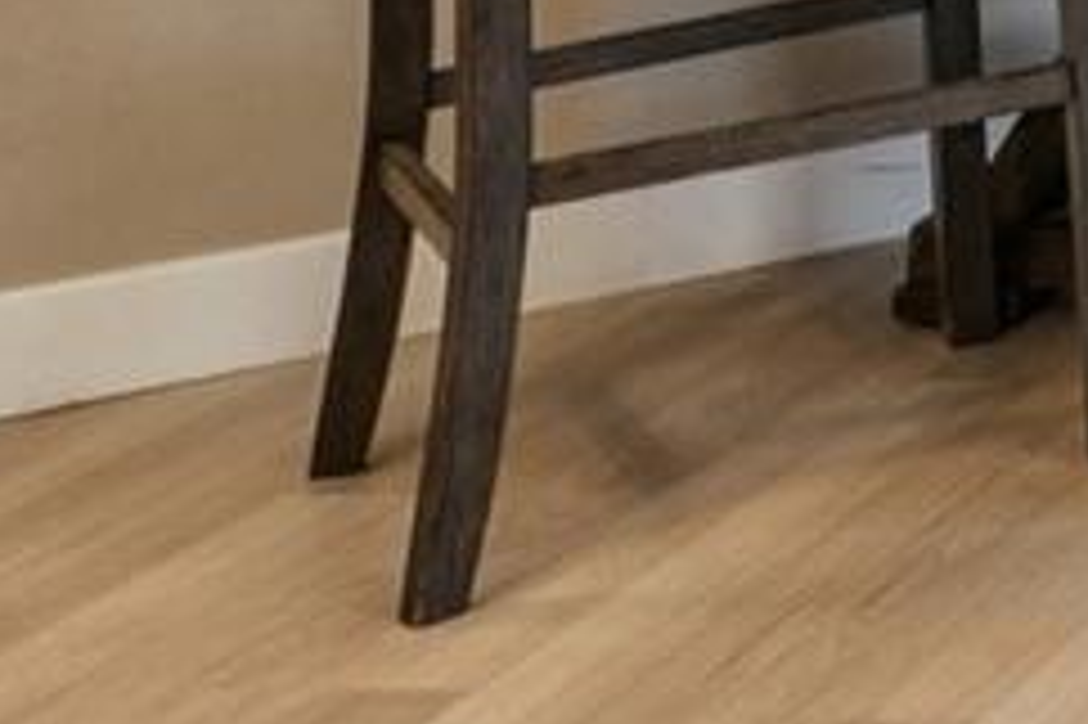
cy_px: -868
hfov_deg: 12.7
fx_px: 3301
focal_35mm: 109
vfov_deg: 11.0
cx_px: 2864
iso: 400
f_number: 8
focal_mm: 11
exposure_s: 1/10
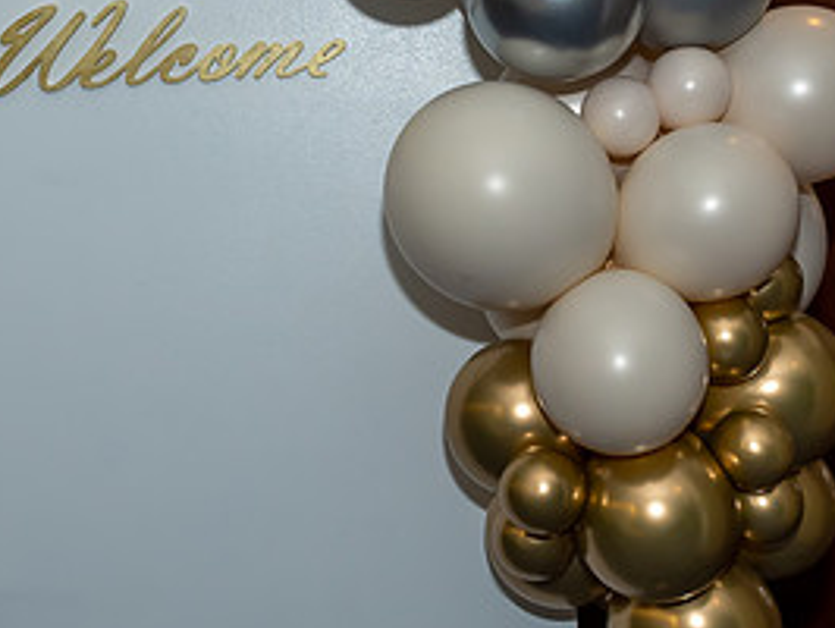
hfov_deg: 23.8
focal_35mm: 82
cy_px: 88
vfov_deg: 17.8
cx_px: 359
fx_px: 1980
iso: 640
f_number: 7.1
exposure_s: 1/250
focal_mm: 22
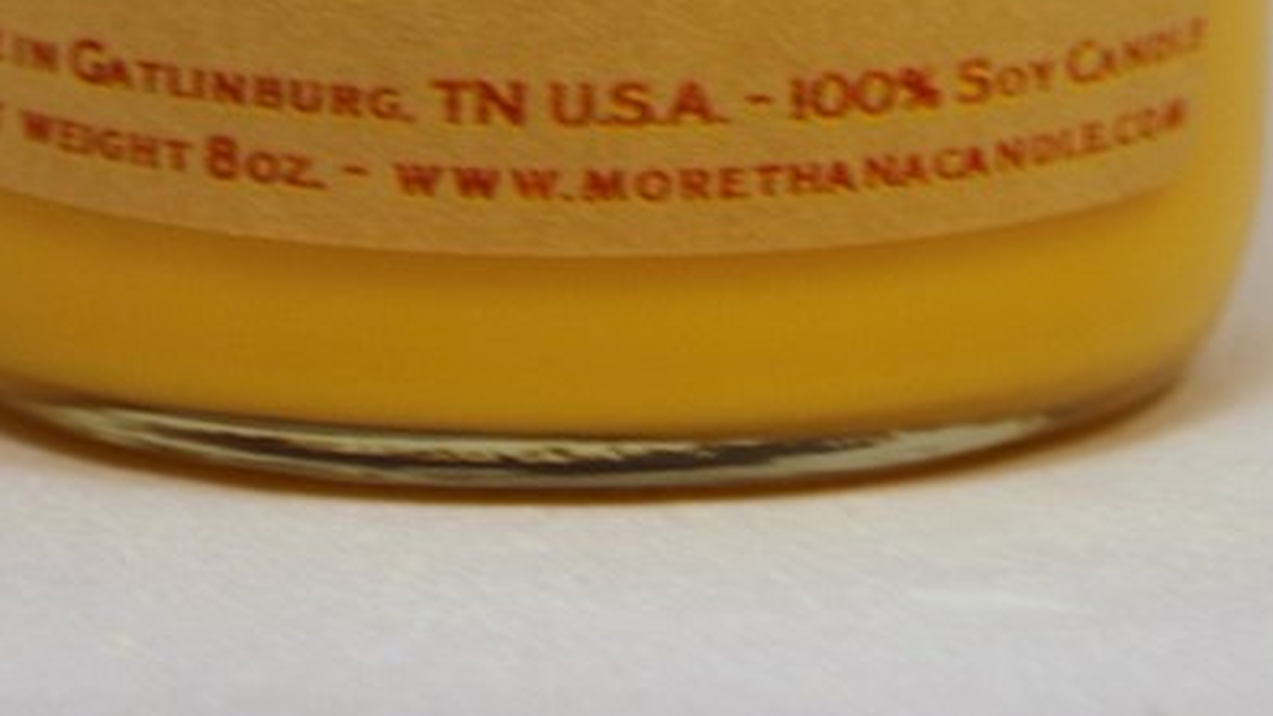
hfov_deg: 9.6
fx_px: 7572
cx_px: 509
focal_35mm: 224
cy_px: -887
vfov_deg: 5.3
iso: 180
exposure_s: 1/125
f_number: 5.6
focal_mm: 55
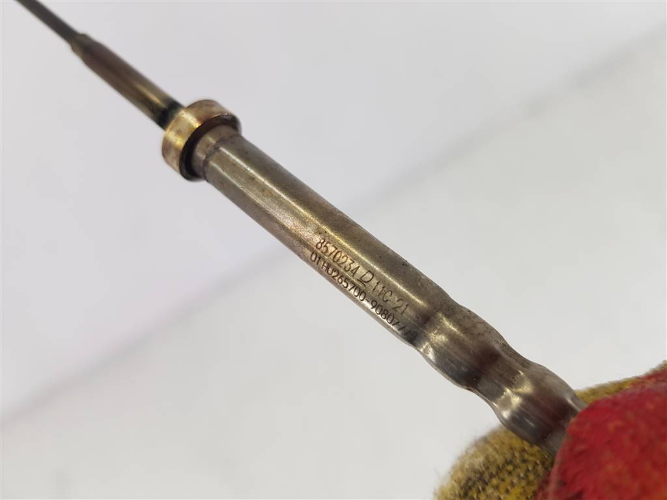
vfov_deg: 53.1
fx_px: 501
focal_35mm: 26
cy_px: 250
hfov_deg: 67.3
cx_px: 334
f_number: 1.7
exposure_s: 1/100
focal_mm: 4.2
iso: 50
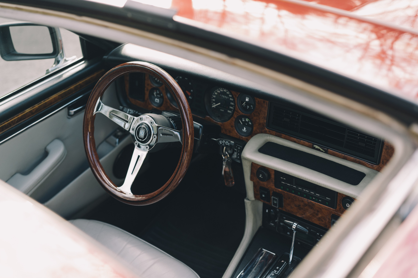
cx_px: 209
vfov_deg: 24.6
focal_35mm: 55
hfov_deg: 36.2
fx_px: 639
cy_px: 139
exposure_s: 1/200
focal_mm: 55
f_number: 2.8
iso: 800
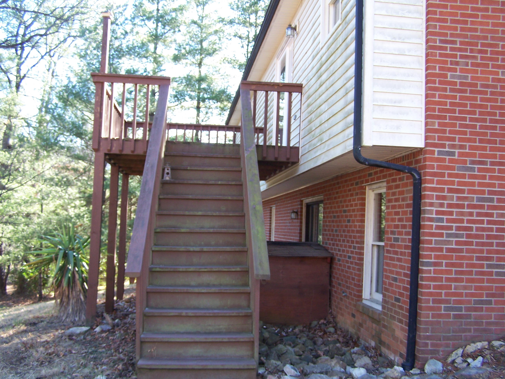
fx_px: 554
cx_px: 252
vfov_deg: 37.7
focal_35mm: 38
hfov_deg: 49.0
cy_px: 190
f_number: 2.8
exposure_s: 1/60
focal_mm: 6.3
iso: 80
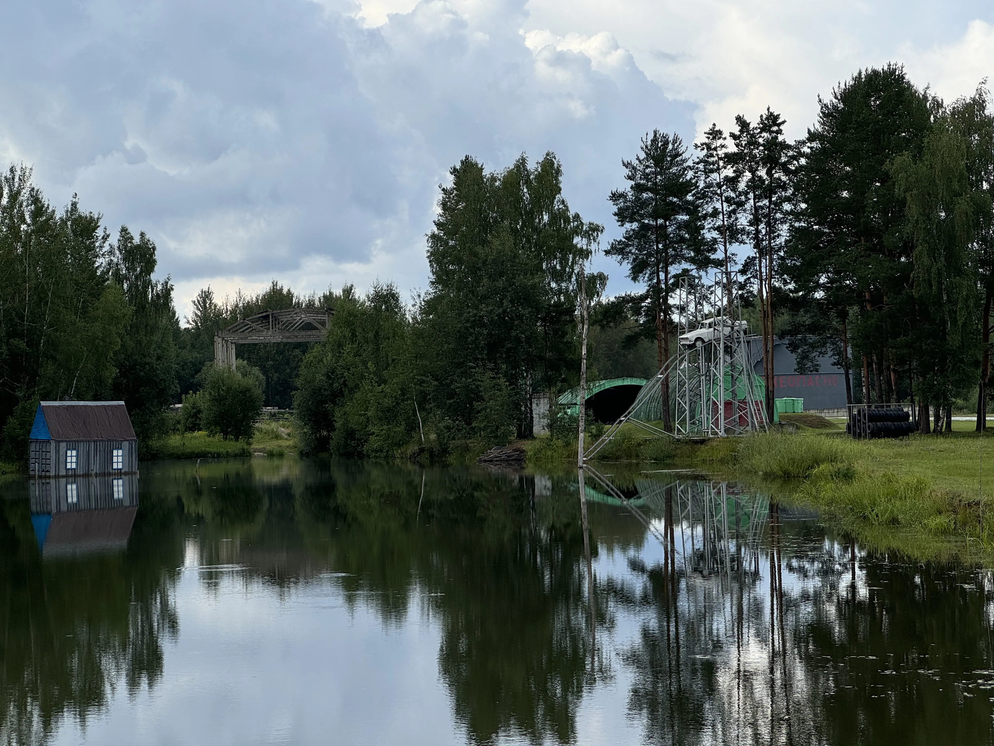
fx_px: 2211
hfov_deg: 25.3
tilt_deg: +2.1
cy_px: 373
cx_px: 497
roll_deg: +1.7
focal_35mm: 77
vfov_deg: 19.1
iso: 25
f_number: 2.8
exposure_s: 1/576
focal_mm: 9
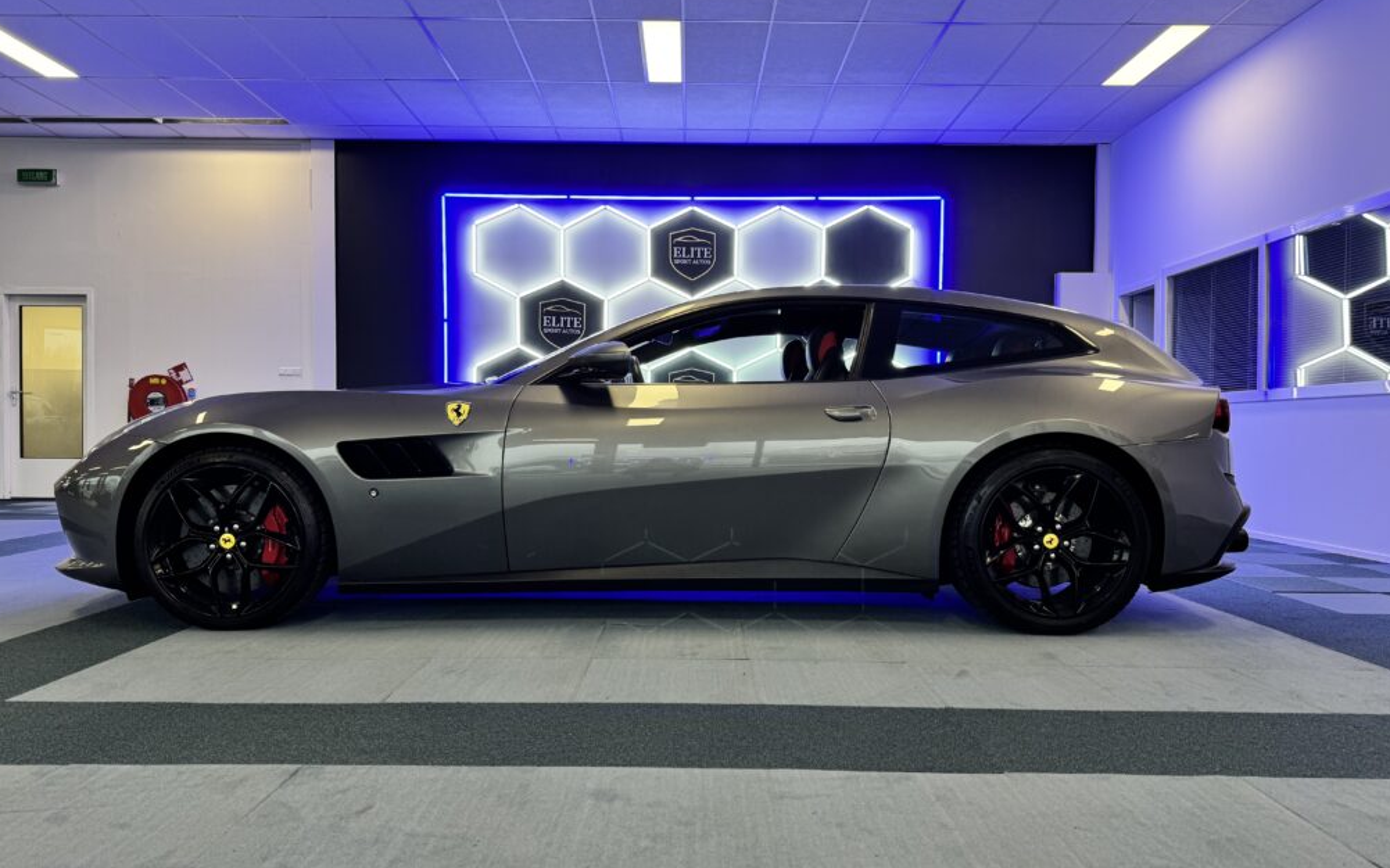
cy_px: 446
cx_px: 688
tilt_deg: -1.3
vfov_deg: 47.6
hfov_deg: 70.4
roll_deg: -0.2
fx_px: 985
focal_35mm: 26
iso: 80
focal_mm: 6.76
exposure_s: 1/100
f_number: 1.78
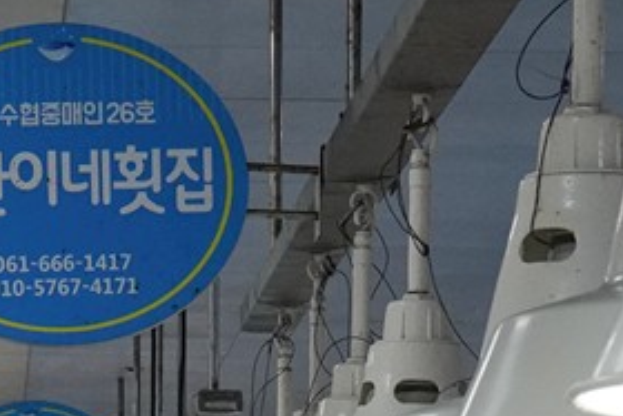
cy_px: 1286
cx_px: 207
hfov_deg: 8.2
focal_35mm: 250
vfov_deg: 5.2
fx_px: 4328
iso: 1600
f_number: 11
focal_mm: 35
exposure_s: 1/125
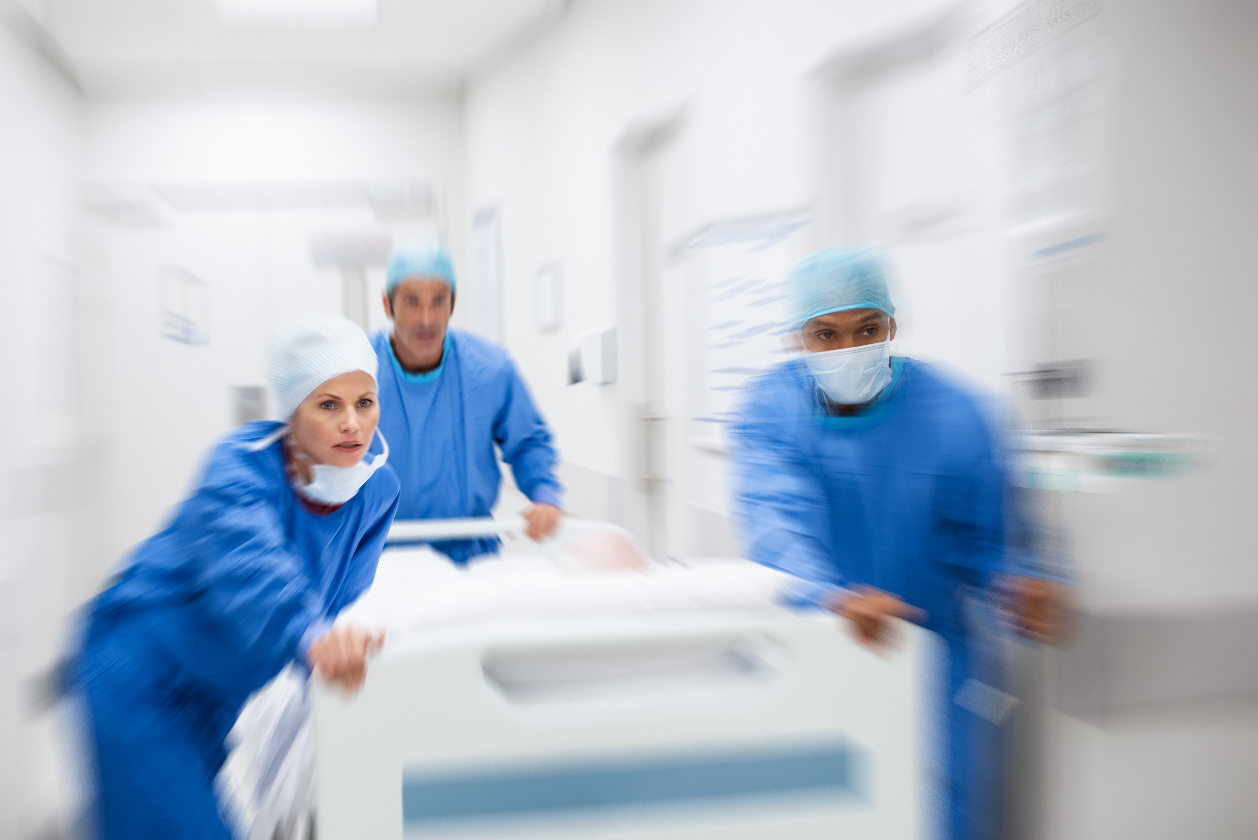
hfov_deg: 39.6
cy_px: 420
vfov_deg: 27.0
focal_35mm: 50
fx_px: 1748
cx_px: 629
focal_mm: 50
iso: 400
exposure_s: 1/80
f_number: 3.2
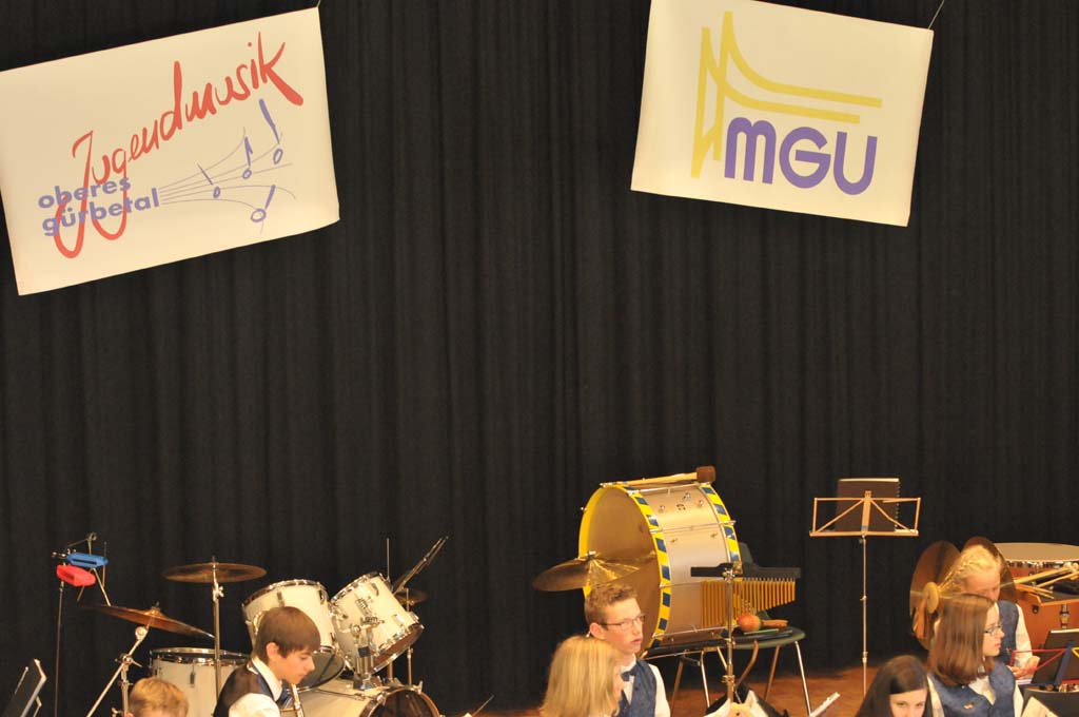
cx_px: 540
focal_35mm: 105
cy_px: 358
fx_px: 3143
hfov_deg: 19.5
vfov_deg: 13.0
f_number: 5
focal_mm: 70
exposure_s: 1/60
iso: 1600
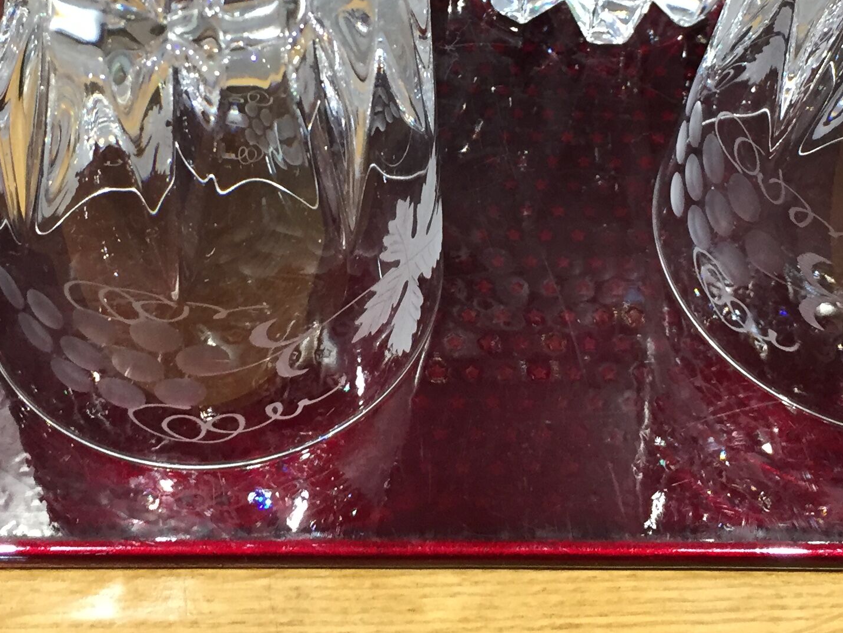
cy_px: 36
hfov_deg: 29.4
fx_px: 1608
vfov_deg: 21.6
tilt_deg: -47.1
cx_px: 400
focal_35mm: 66
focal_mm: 4.15
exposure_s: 1/33
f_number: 2.2
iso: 160
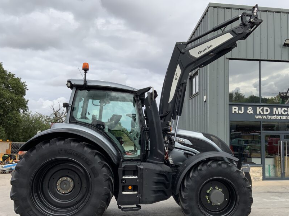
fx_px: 309
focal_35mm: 37
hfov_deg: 49.9
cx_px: 168
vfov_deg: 38.6
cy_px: 121
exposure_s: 1/2058
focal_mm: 3
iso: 16
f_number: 1.8
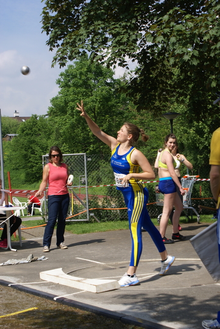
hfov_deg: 18.2
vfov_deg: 27.0
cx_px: 110
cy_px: 164
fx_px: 686
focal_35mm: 75
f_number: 8
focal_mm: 50
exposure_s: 1/250
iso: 100
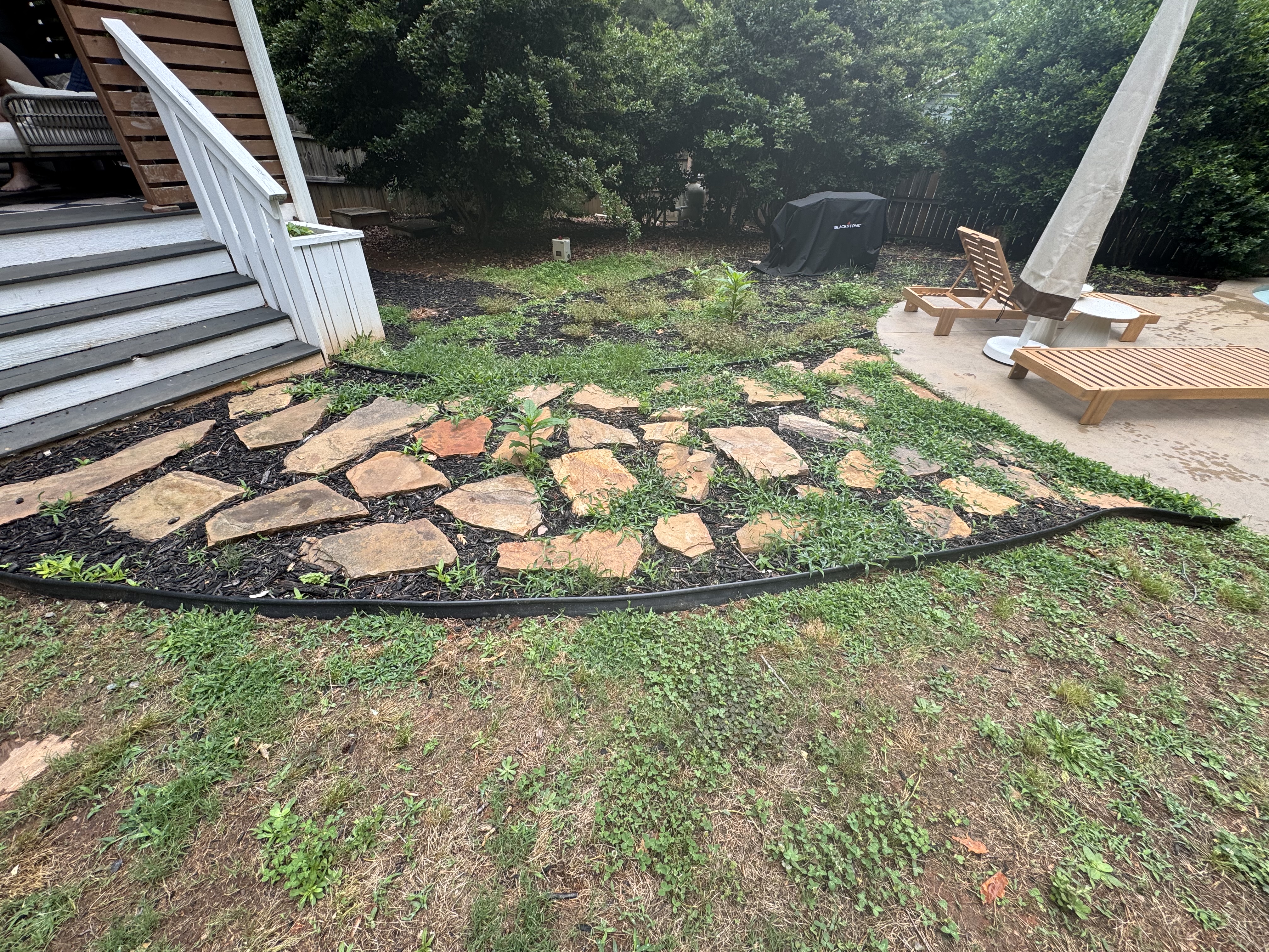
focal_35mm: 14
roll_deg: -2.1
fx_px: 513
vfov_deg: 85.7
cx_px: 634
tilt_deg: -36.0
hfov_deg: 102.1
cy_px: 476
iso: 40
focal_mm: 2.22
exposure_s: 1/203
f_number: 2.2
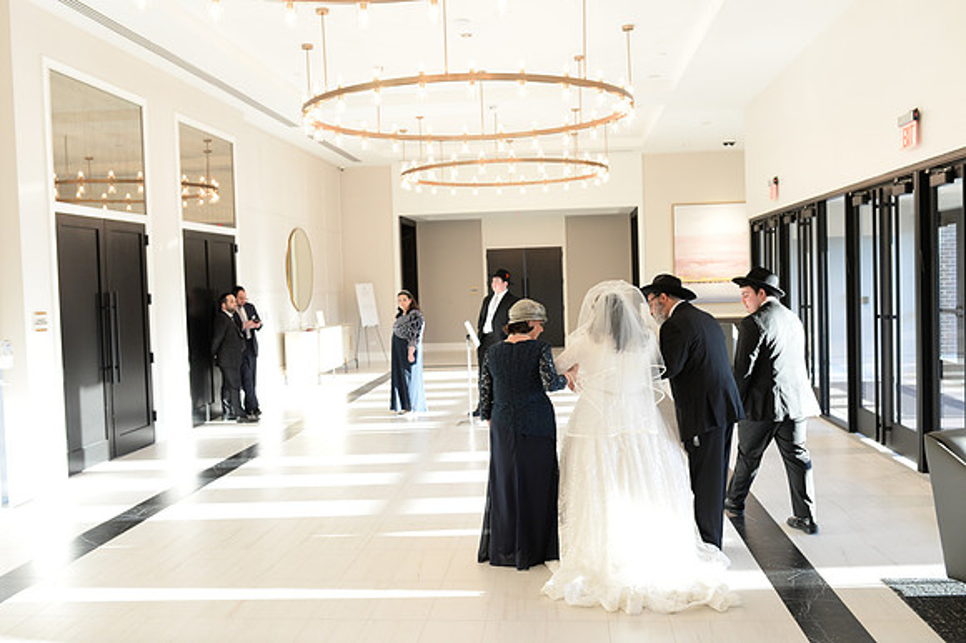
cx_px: 483
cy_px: 322
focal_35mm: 35
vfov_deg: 37.8
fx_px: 939
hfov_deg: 54.5
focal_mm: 35
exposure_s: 1/160
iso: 1000
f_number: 5
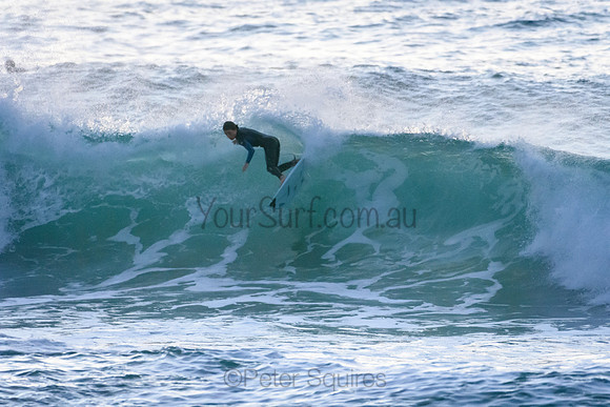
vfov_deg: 1.8
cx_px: 305
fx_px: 12711
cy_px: 204
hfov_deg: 2.7
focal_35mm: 750
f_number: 5.6
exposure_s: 1/1000
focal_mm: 500
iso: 3600
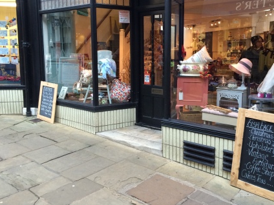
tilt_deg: -8.8
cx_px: 158
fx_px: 277
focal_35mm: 35
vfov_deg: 40.6
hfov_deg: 52.4
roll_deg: +0.4
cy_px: 88
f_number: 2.2
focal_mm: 4.15
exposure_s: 1/30
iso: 100
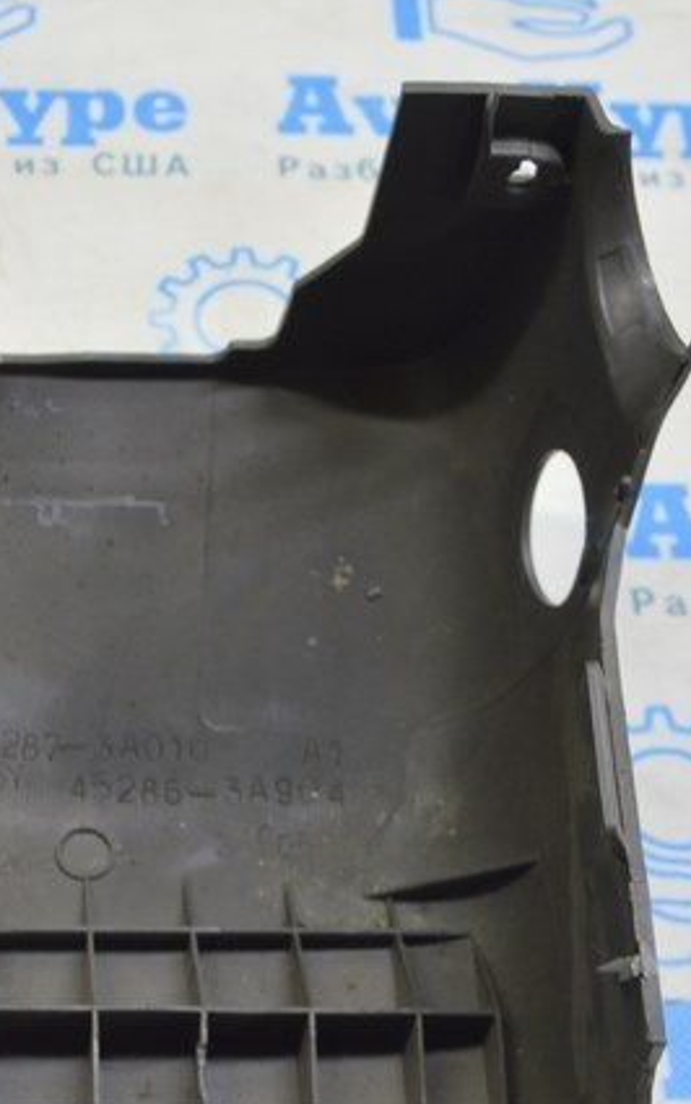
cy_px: 794
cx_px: 31
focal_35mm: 77
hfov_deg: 16.6
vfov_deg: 26.5
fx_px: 2325
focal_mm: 21
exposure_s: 1/15
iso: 400
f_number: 5.6
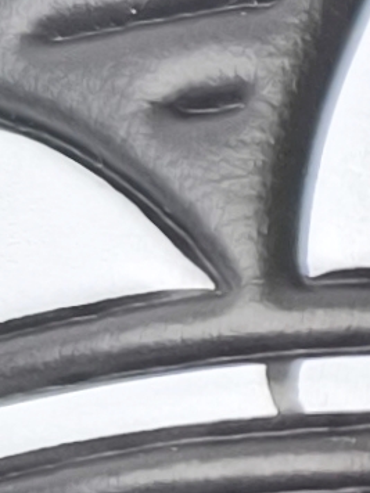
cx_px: 1612
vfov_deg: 8.5
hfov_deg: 5.5
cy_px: 753
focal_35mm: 226
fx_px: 3221
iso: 125
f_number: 1.9
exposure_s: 1/100
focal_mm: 6.92
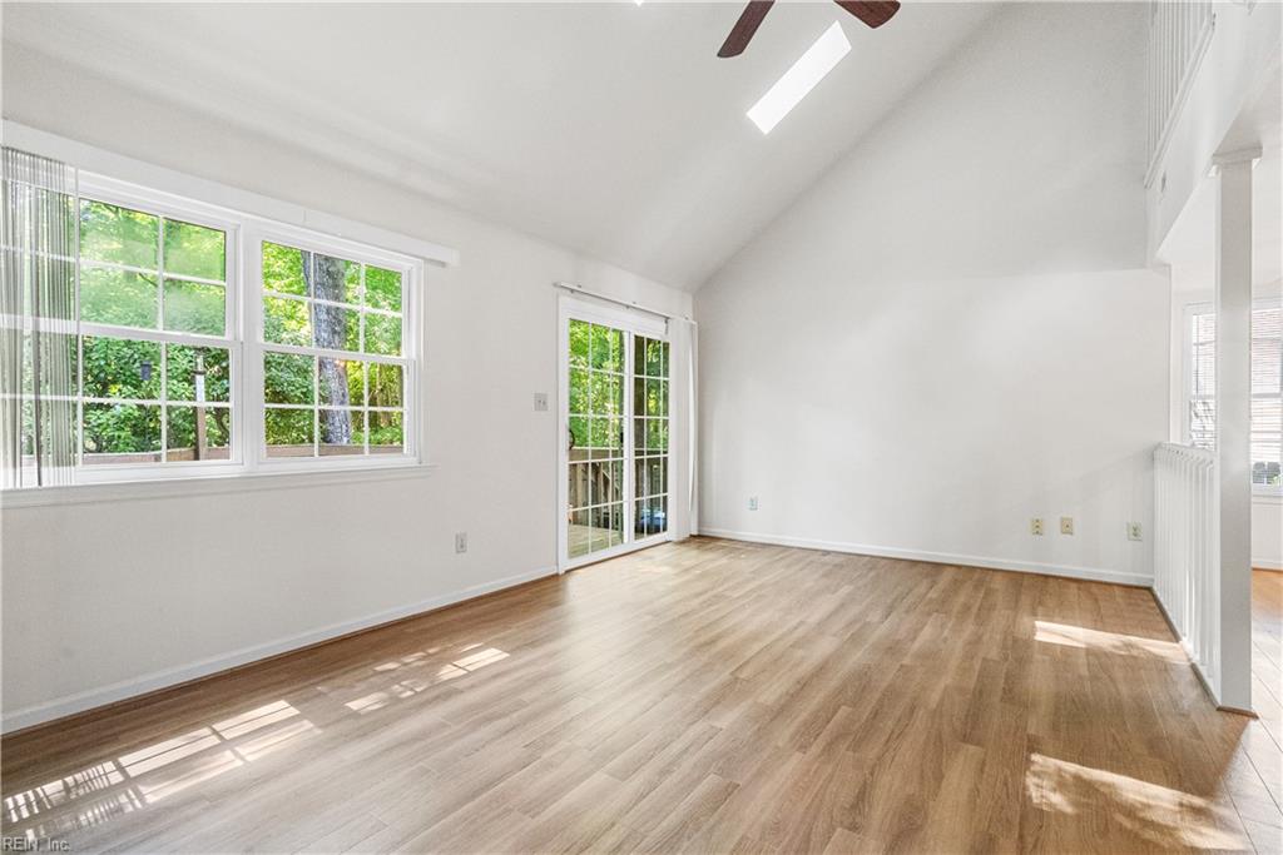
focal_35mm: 16
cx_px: 642
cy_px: 428
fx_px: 570
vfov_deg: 73.8
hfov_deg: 96.7
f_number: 8
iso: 12800
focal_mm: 16
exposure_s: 1/30
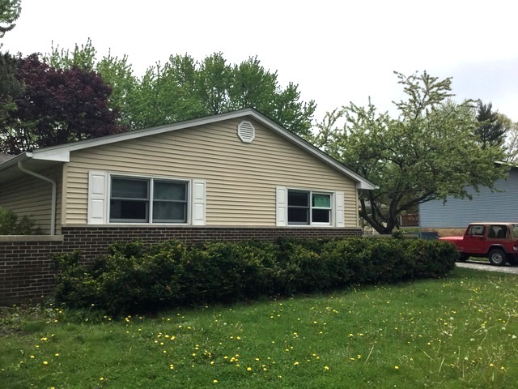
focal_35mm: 31
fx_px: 464
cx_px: 259
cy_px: 194
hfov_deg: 58.4
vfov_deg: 45.4
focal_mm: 3.3
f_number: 2.4
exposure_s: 1/2092
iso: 25
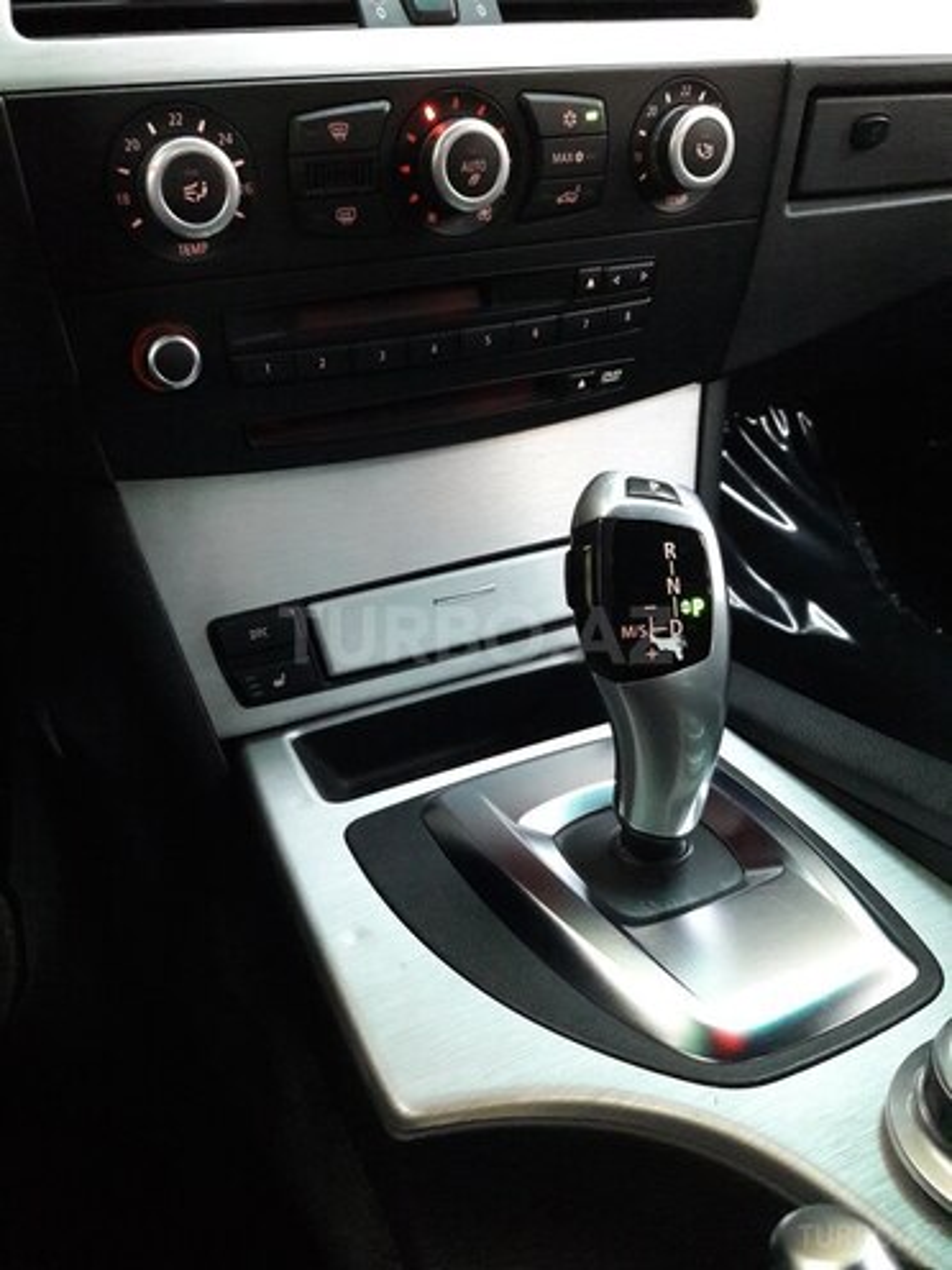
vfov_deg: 63.4
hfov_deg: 49.7
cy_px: 635
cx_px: 476
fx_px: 1027
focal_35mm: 28
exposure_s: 1/17
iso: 500
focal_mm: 3.7
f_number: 1.9
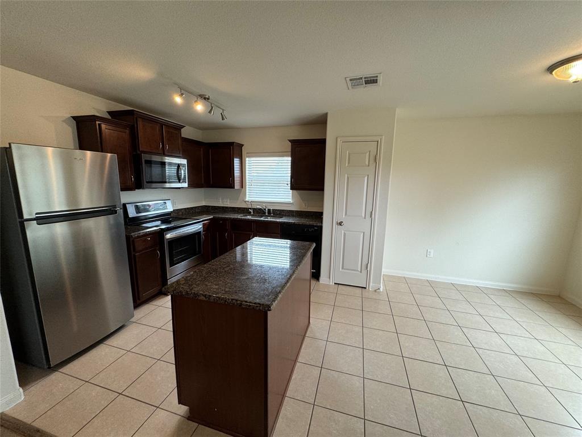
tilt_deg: -10.3
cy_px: 218
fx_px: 235
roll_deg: -0.8
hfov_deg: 102.1
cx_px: 291
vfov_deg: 85.7
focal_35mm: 14
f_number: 2.2
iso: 125
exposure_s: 1/120
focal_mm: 2.22
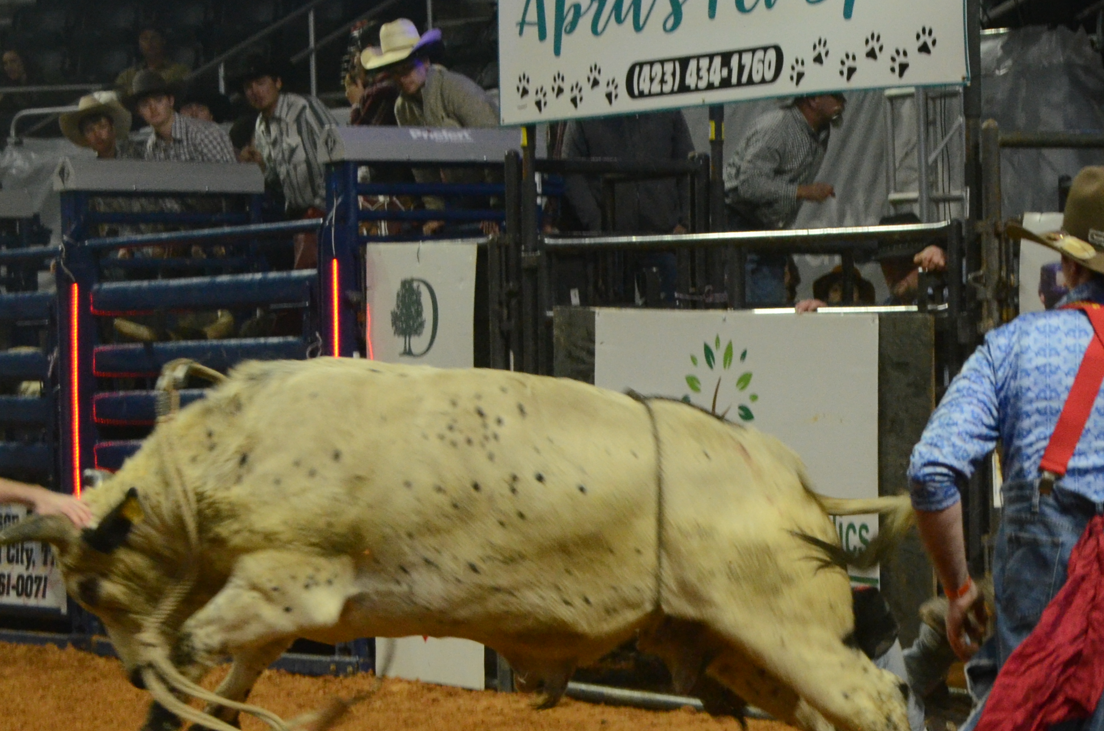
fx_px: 4224
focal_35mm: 138
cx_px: 842
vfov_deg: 9.9
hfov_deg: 14.8
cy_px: 424
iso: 2000
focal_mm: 45
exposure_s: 1/160
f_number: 6.3
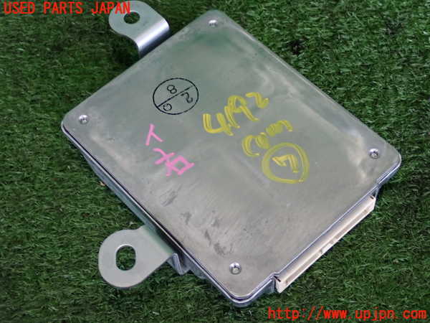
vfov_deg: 23.7
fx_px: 770
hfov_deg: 31.2
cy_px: 162
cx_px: 215
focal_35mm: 62
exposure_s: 1/50
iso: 800
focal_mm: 11.09
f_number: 3.6
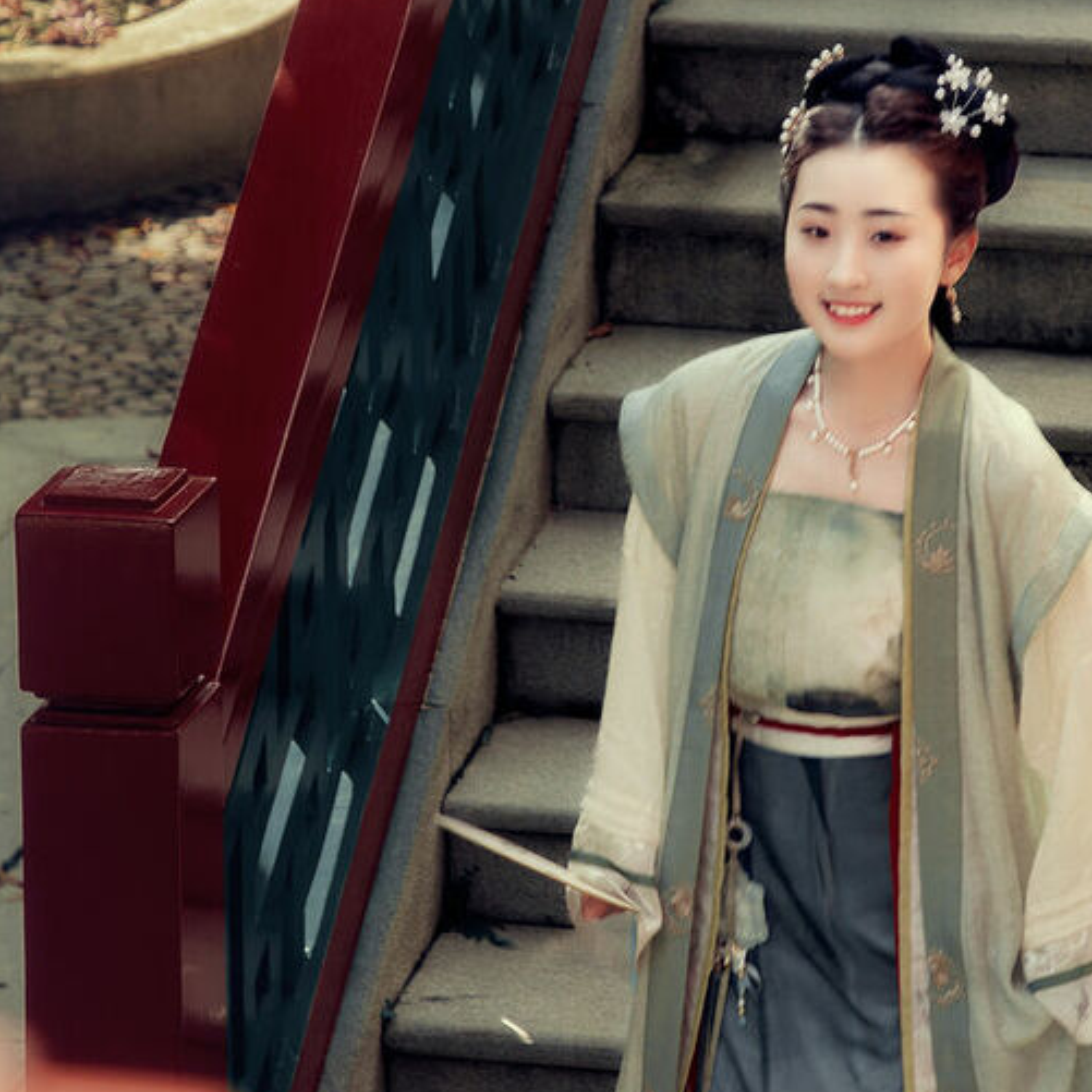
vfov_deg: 9.3
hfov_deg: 9.3
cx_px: 861
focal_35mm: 187
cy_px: 313
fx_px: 6674
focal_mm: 70
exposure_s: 1/125
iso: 100
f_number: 4.5
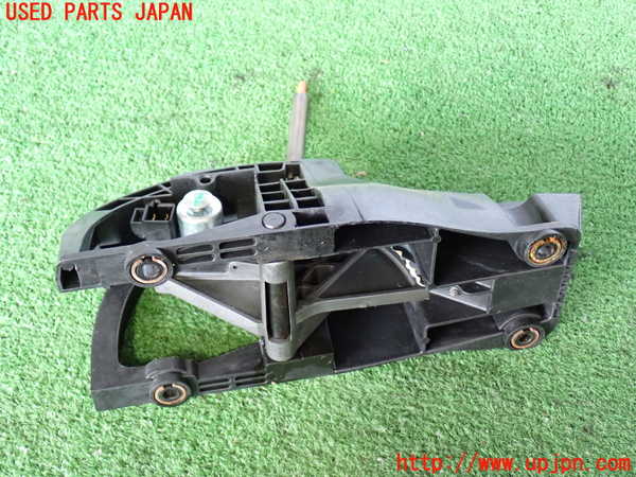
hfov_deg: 42.9
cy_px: 238
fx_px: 808
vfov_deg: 32.9
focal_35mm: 44
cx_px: 318
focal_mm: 7.84
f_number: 2.9
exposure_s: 1/40
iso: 800
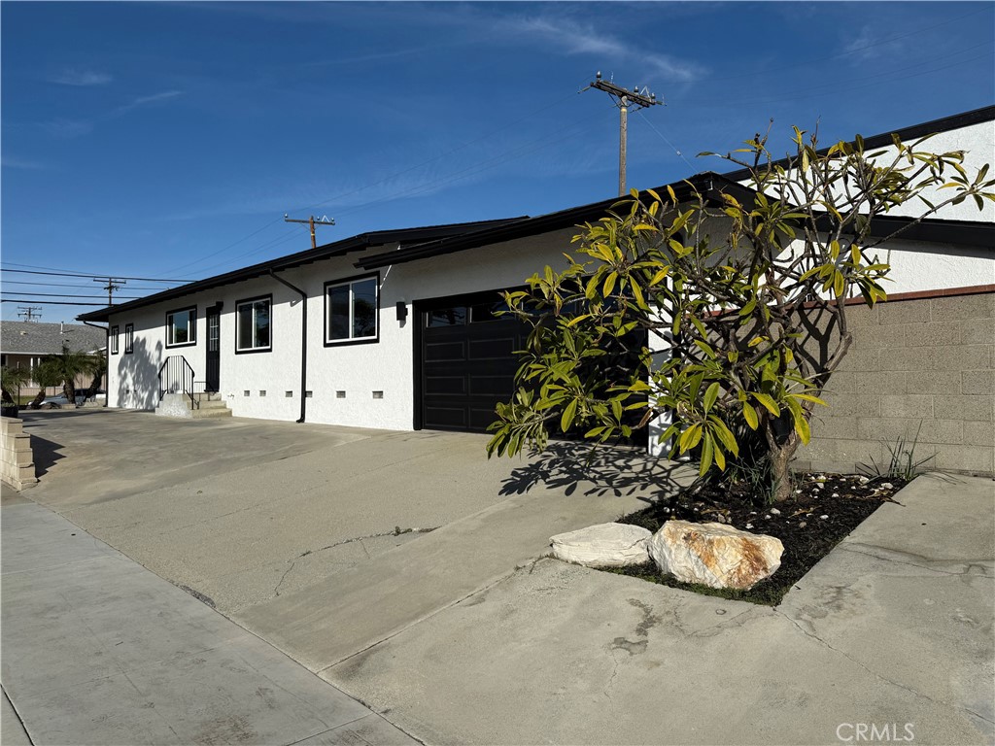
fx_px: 690
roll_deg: +0.0
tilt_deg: +1.7
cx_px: 498
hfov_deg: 71.6
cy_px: 373
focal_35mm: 24
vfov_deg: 56.8
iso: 80
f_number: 1.78
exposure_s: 1/9091
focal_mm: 6.76
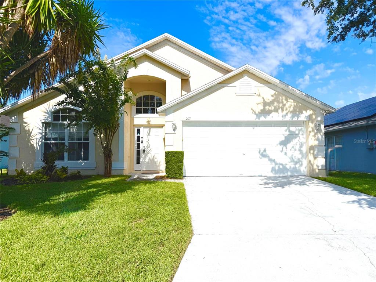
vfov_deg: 56.8
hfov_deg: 71.6
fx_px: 261
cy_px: 141
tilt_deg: +3.2
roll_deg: +0.6
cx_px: 188
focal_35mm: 24
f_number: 1.78
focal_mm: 6.76
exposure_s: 1/17544
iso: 80
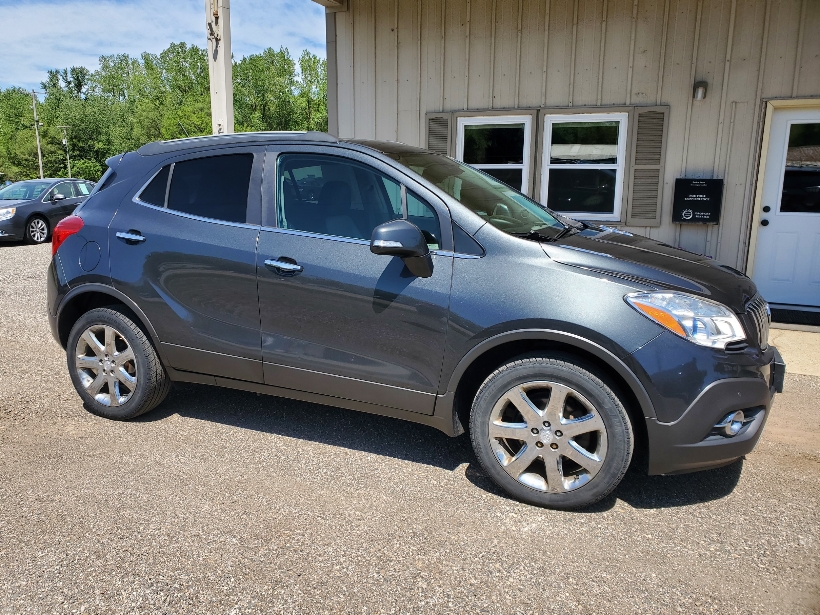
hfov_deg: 67.3
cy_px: 308
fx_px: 616
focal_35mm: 26
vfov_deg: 53.1
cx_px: 410
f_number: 2.4
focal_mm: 4.3
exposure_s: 1/1000
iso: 50
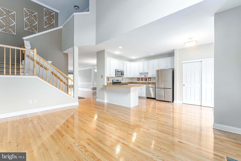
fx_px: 94
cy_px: 80
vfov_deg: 81.2
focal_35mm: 14
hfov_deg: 104.3
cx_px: 120
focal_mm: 14
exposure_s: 1/250
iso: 320
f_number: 7.1
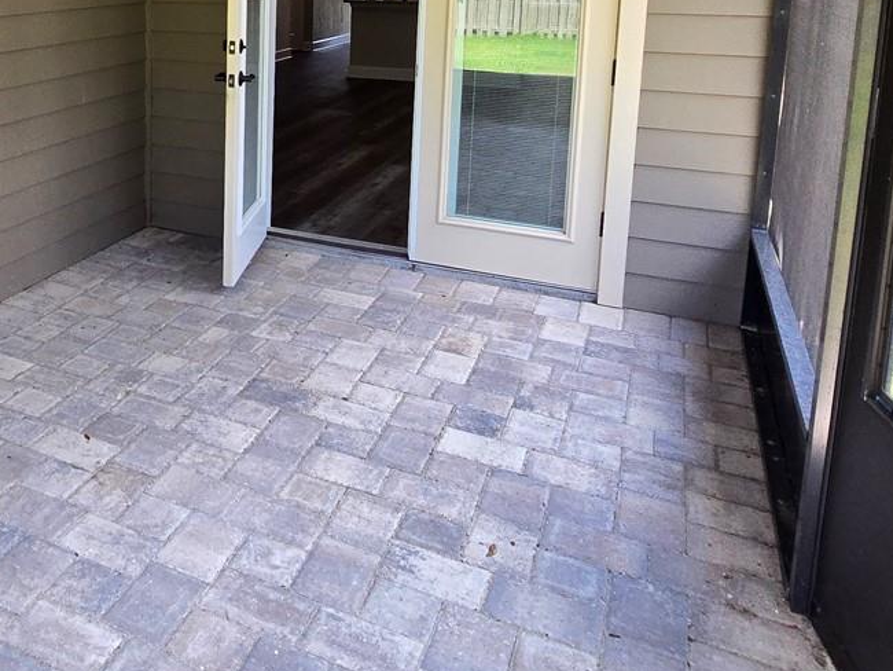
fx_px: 826
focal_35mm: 32
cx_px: 99
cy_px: 84
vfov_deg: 41.2
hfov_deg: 50.7
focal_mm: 2.2
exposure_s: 1/120
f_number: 2.2
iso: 80
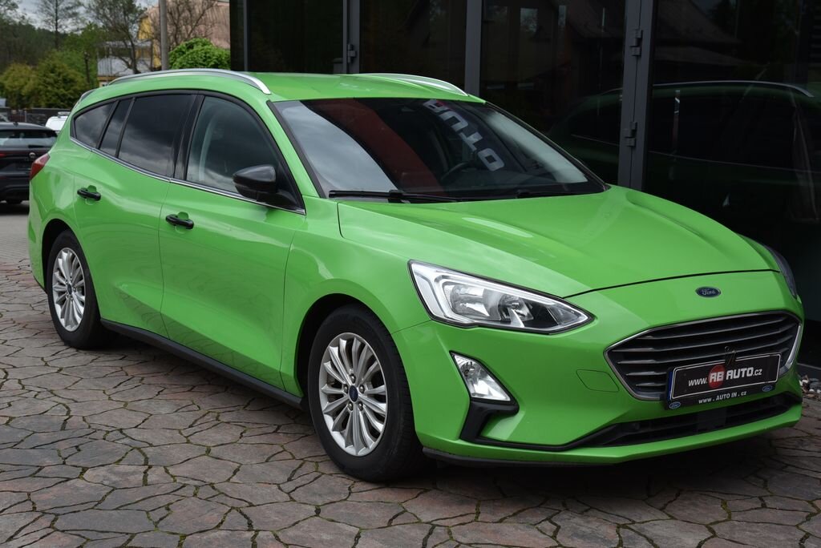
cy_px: 274
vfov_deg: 26.0
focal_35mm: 52
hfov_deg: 38.2
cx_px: 410
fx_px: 1187
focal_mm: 52
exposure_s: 1/400
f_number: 10
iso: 500
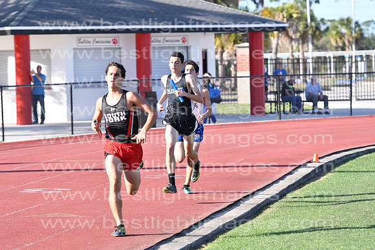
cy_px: 125
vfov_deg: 6.5
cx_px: 188
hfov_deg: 9.8
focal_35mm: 210
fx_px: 2188
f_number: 5.6
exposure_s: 1/2500
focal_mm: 140
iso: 800
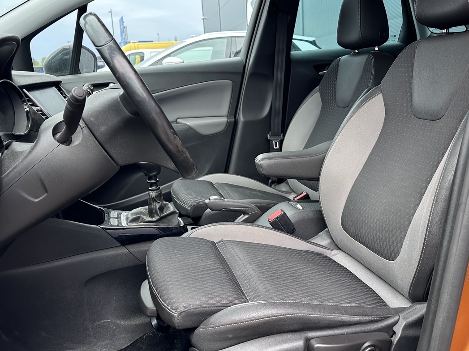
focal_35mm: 33
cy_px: 155
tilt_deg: -10.8
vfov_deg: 42.9
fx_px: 447
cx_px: 248
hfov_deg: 55.3
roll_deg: +3.1
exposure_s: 1/161
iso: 80
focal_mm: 6.86
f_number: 1.78
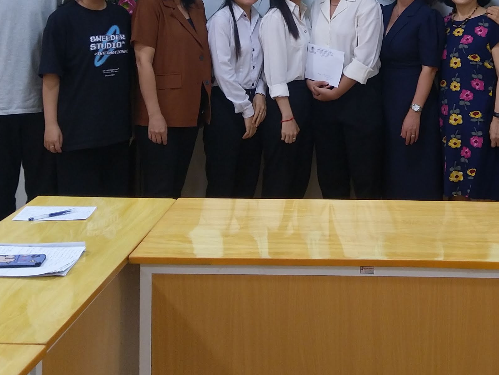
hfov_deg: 30.4
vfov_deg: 22.0
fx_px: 908
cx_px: 352
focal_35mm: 63
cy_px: -42
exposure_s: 1/33
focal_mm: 4.28
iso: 100
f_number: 1.75
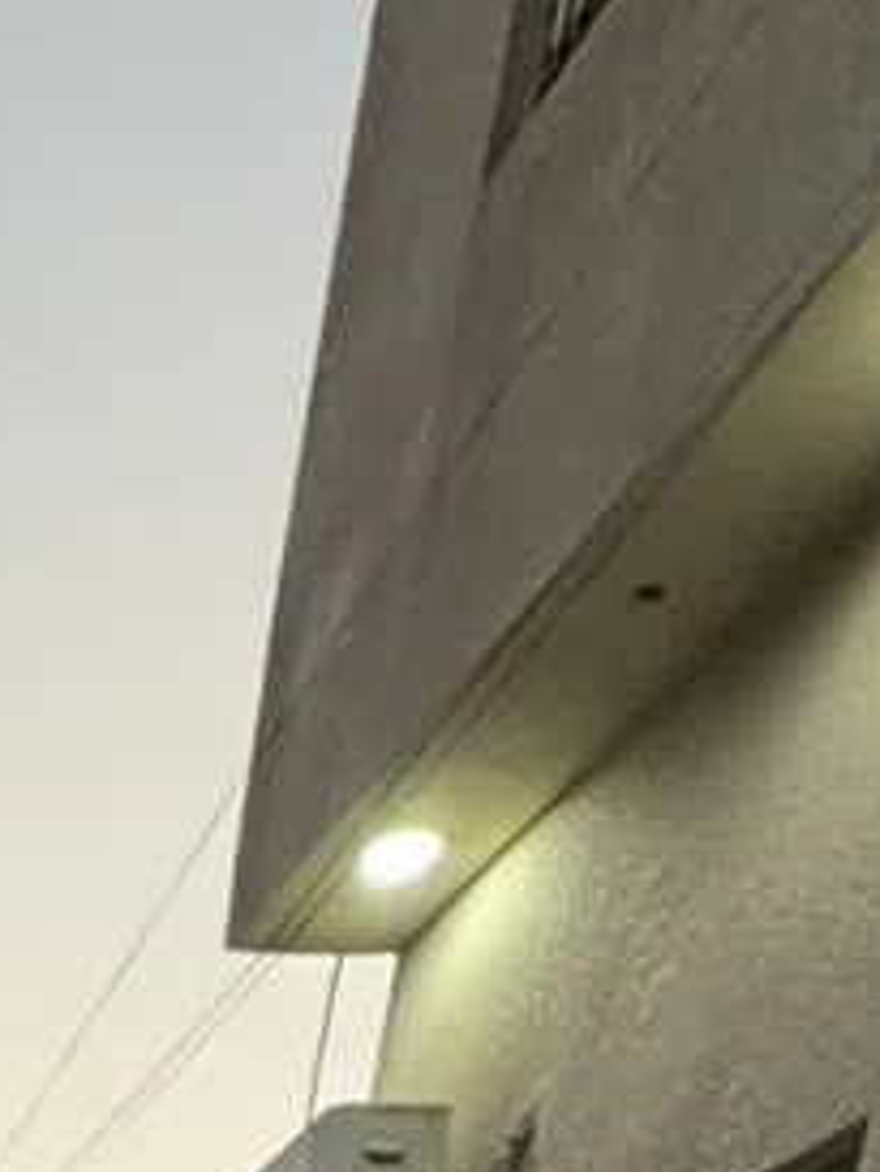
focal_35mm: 70
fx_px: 2371
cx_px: -781
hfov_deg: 16.8
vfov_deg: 15.6
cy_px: 2754
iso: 250
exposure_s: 1/50
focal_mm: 2.22
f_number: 2.2
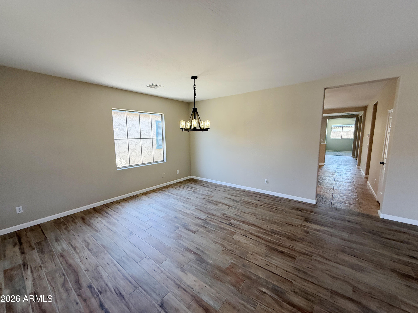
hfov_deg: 102.1
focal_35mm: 14
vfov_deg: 85.7
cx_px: 209
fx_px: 169
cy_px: 156
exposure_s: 1/120
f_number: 2.2
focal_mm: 2.22
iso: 160
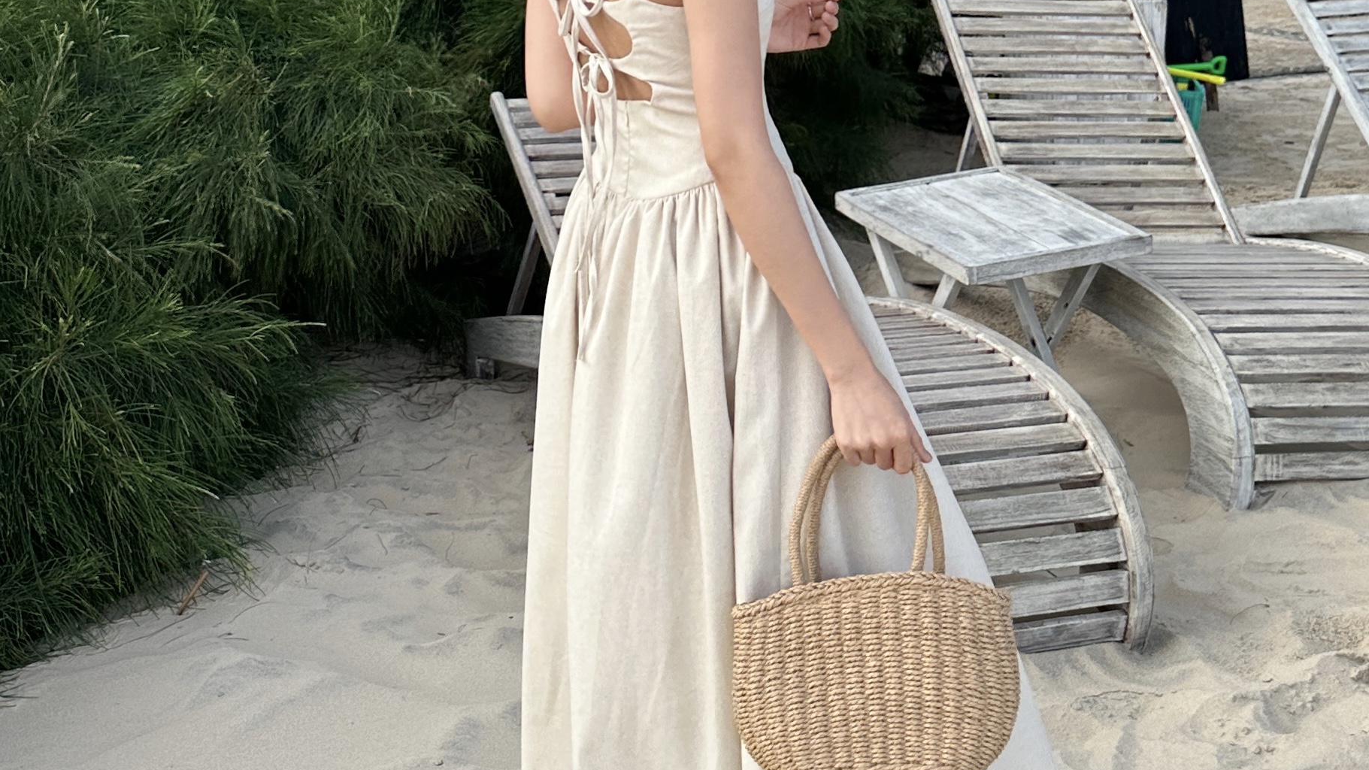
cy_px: 176
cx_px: 686
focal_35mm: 35
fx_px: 1270
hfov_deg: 56.6
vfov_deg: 32.9
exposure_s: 1/879
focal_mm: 6.86
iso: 80
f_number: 1.78
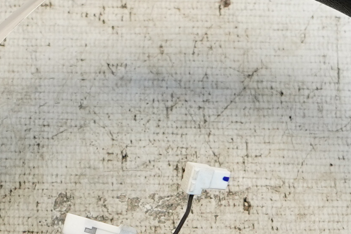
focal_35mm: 148
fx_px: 1443
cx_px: 119
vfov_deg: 9.0
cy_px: 381
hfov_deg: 13.8
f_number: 4
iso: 500
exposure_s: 1/160
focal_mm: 21
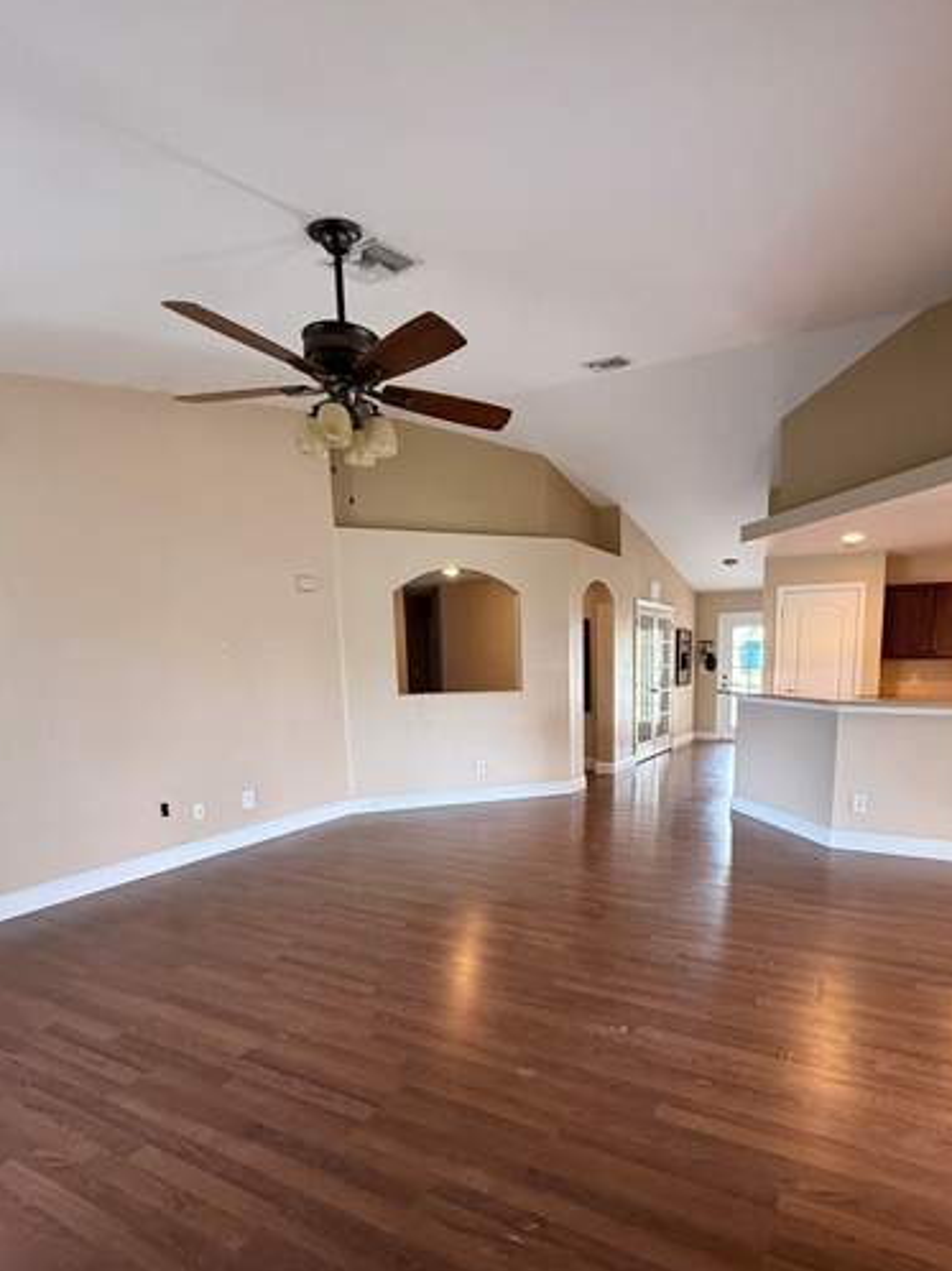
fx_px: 661
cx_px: 569
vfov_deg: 86.7
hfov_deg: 70.8
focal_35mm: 18
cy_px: 761
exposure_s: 1/60
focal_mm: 2.22
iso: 500
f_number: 2.2
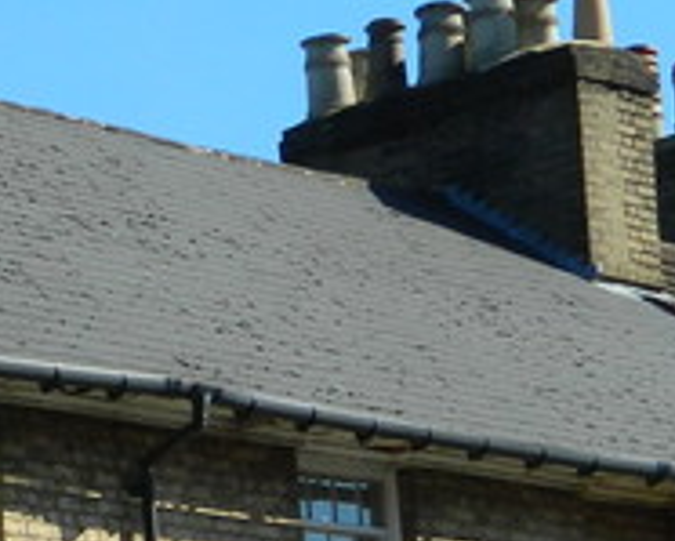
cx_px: -642
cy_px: 1158
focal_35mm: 252
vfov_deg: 6.0
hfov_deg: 7.4
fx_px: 5037
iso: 80
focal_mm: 8.4
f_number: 3.6
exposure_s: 1/800
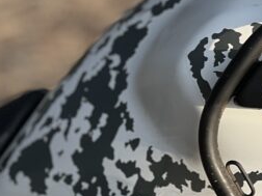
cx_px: 202
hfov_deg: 16.1
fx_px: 923
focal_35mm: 122
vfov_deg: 12.1
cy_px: 115
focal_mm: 9
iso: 32
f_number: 2.8
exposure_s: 1/121
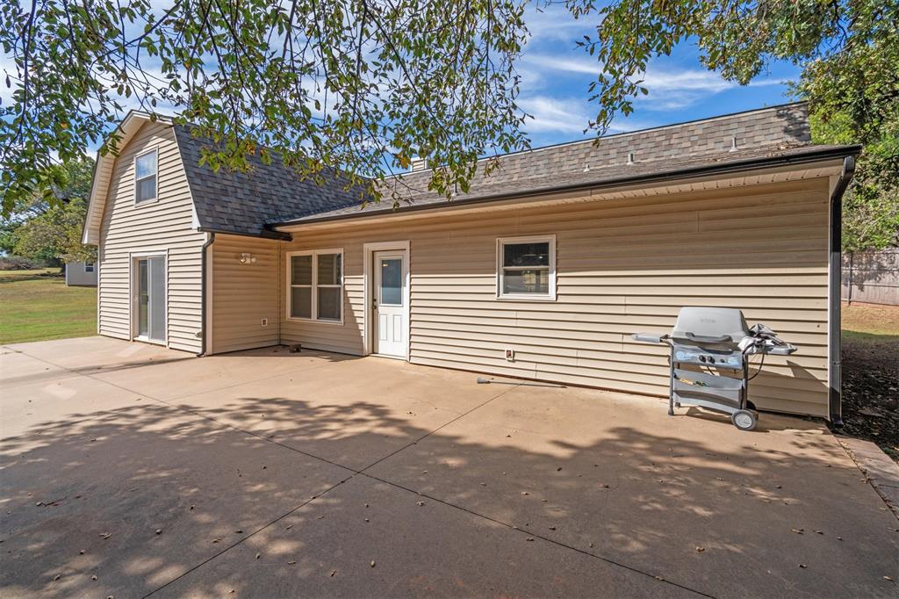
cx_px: 450
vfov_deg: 73.7
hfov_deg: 96.8
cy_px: 300
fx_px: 399
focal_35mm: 16
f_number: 7.1
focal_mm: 16
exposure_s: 1/800
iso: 200
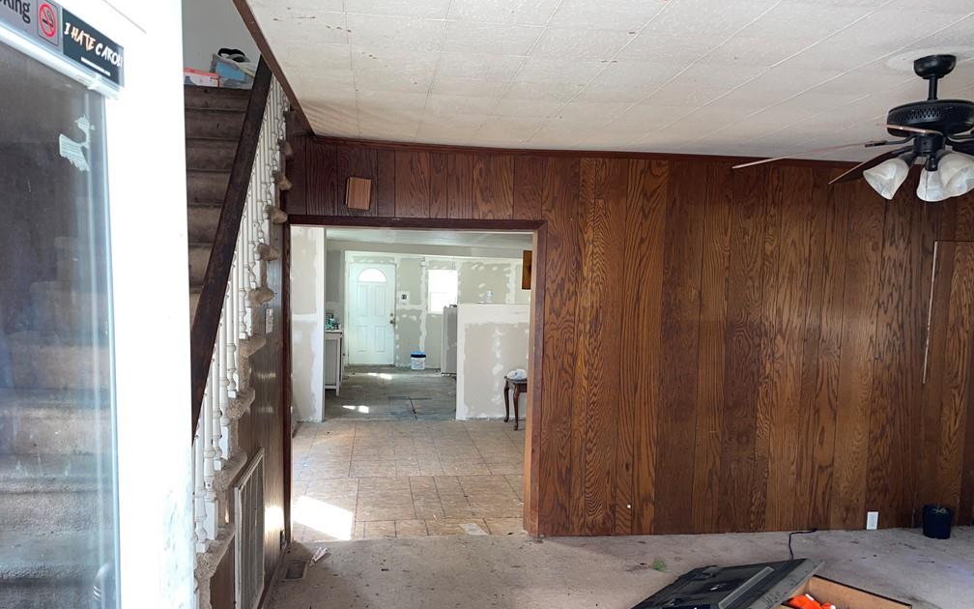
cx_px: 487
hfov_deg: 66.5
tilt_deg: -6.2
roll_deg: -0.2
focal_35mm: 28
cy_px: 354
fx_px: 743
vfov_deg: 44.4
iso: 40
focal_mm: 4.2
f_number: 1.6
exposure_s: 1/31
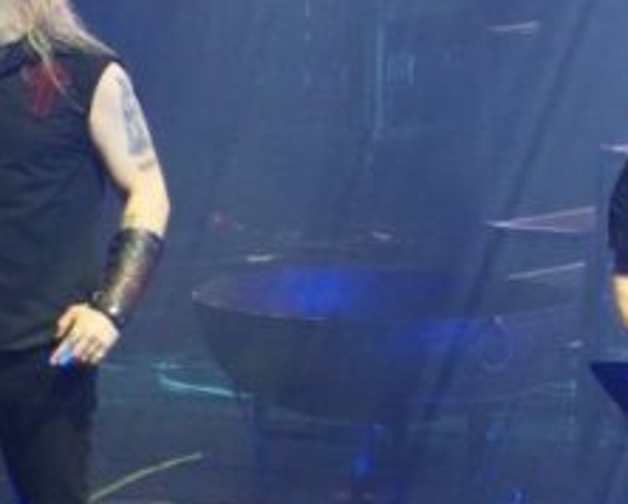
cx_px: 713
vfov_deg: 1.1
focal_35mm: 1458
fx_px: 27123
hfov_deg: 1.3
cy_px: 198
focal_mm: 300
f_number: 6.3
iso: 6400
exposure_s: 1/125
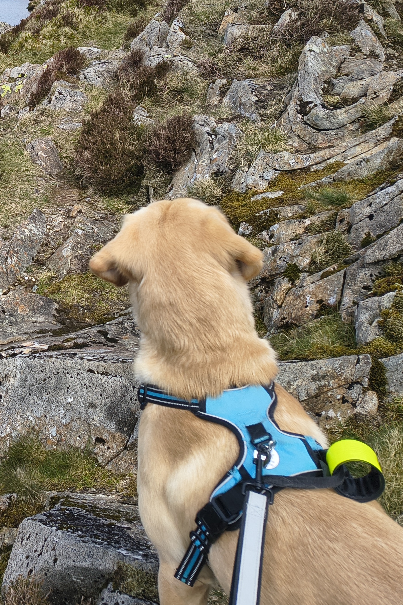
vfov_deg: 39.5
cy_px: 171
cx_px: -141
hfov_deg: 23.7
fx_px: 823
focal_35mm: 49
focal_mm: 5.56
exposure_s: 1/1680
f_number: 1.8
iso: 101
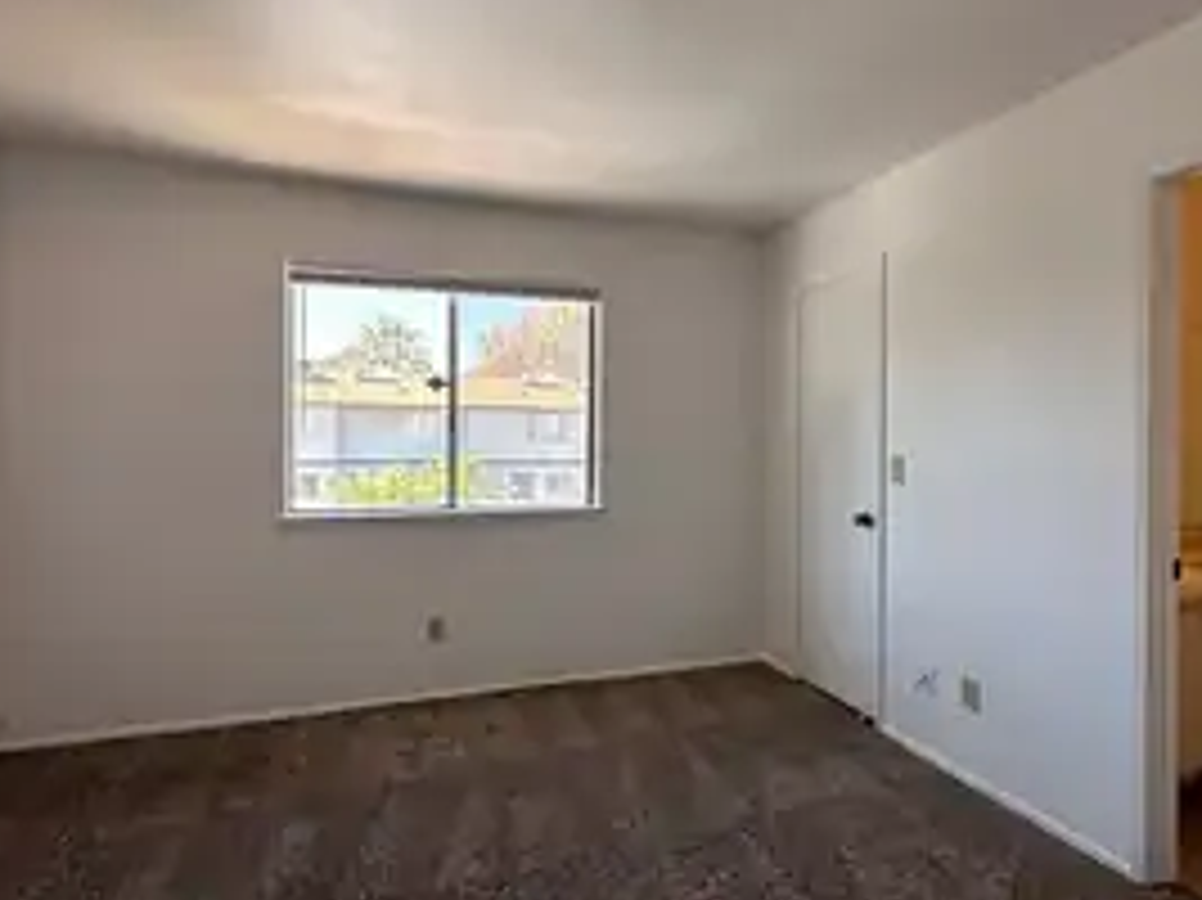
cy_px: 441
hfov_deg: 78.9
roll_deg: +0.0
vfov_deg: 63.4
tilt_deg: -0.6
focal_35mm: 21
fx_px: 729
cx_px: 648
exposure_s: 1/139
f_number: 2.2
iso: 40
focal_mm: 2.22
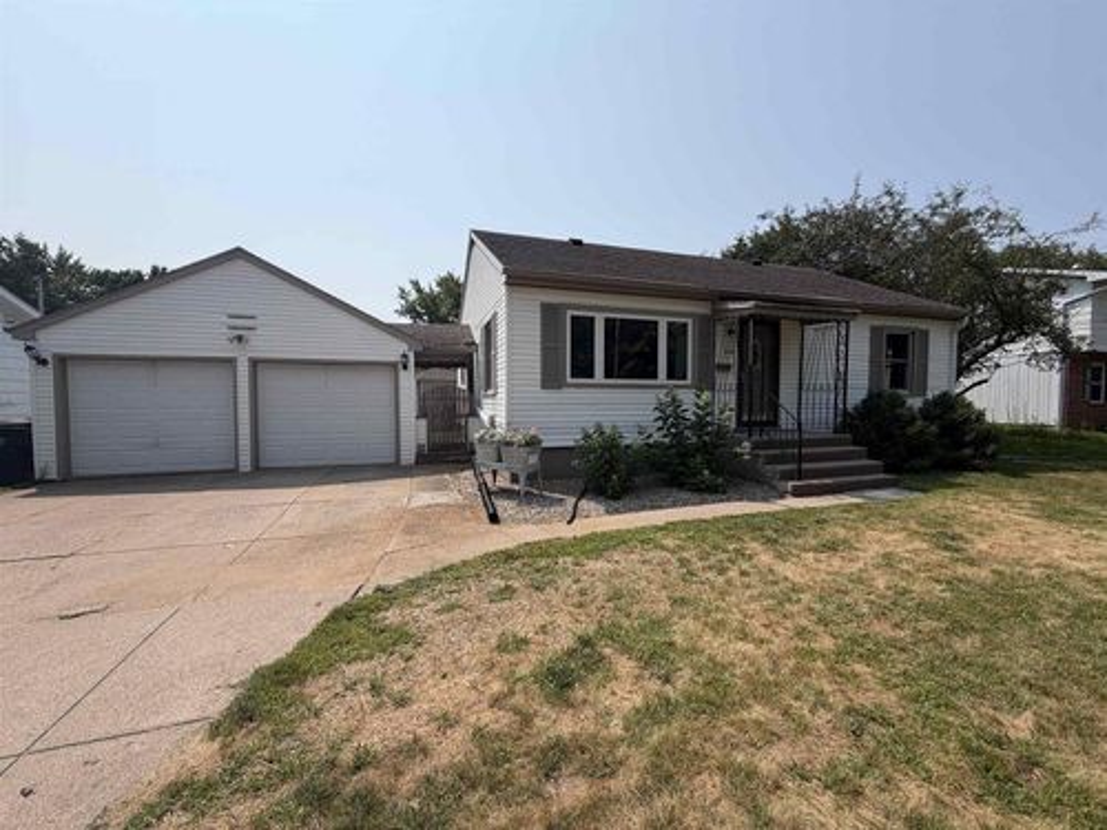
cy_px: 415
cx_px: 554
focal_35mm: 14
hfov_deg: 102.1
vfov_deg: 85.7
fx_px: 448
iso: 20
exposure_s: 1/1368
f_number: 2.2
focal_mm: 2.22
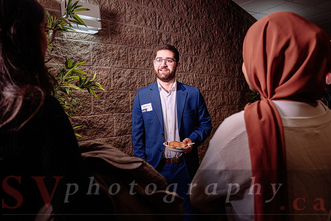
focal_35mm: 34
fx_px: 308
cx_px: 166
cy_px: 110
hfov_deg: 56.5
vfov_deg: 39.4
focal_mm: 33.5
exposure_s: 1/125
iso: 1600
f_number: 5
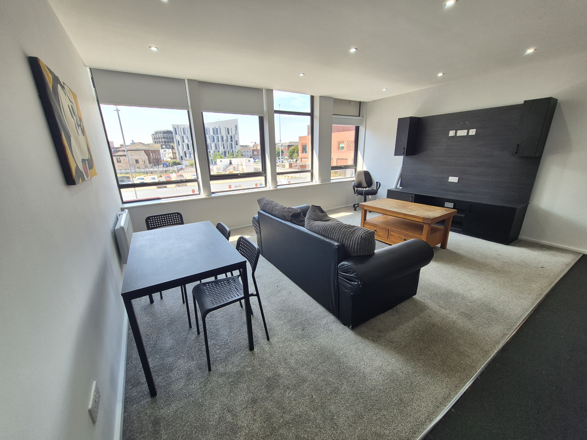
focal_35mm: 13
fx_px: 220
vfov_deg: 89.9
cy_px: 220
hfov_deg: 106.2
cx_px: 294
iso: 50
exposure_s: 1/112
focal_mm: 1.74
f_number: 2.2
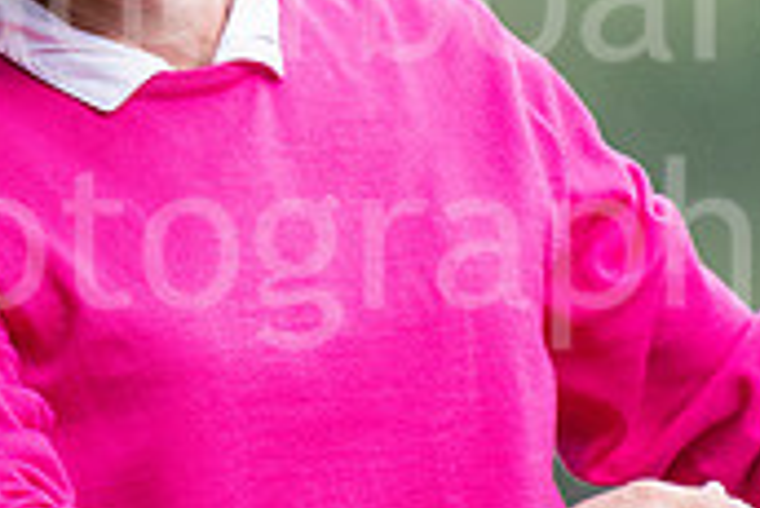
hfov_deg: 0.8
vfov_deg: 0.5
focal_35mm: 2523
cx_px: 300
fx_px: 53307
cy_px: 29
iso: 1250
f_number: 5.6
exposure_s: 1/1000
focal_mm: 500
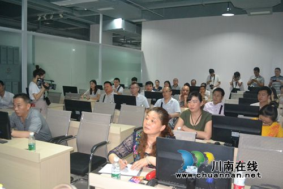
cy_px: 94
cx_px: 142
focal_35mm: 33
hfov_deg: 57.2
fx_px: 259
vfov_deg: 39.9
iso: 3200
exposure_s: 1/60
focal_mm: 22
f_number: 3.8
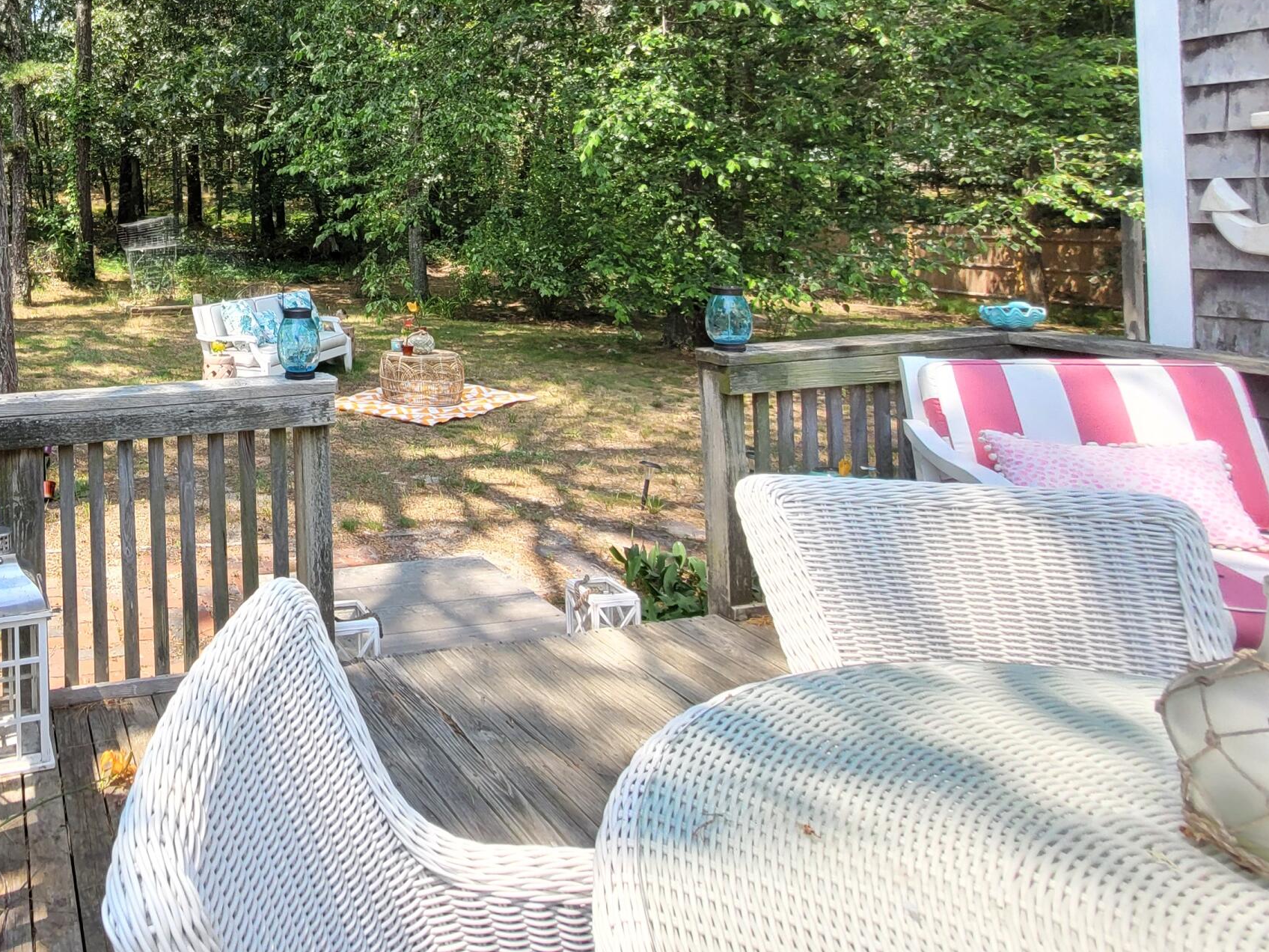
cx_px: 148
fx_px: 843
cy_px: 178
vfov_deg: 54.5
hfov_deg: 63.0
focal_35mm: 23
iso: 40
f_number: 2.2
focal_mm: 1.74
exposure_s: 1/274
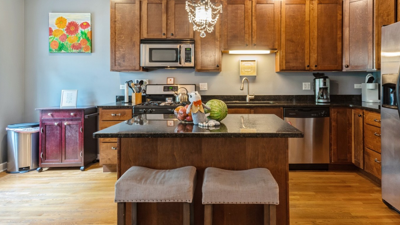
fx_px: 255
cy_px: 91
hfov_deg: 76.1
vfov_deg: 47.4
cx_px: 221
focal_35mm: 24
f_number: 11
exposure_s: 1
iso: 200
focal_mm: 12.5
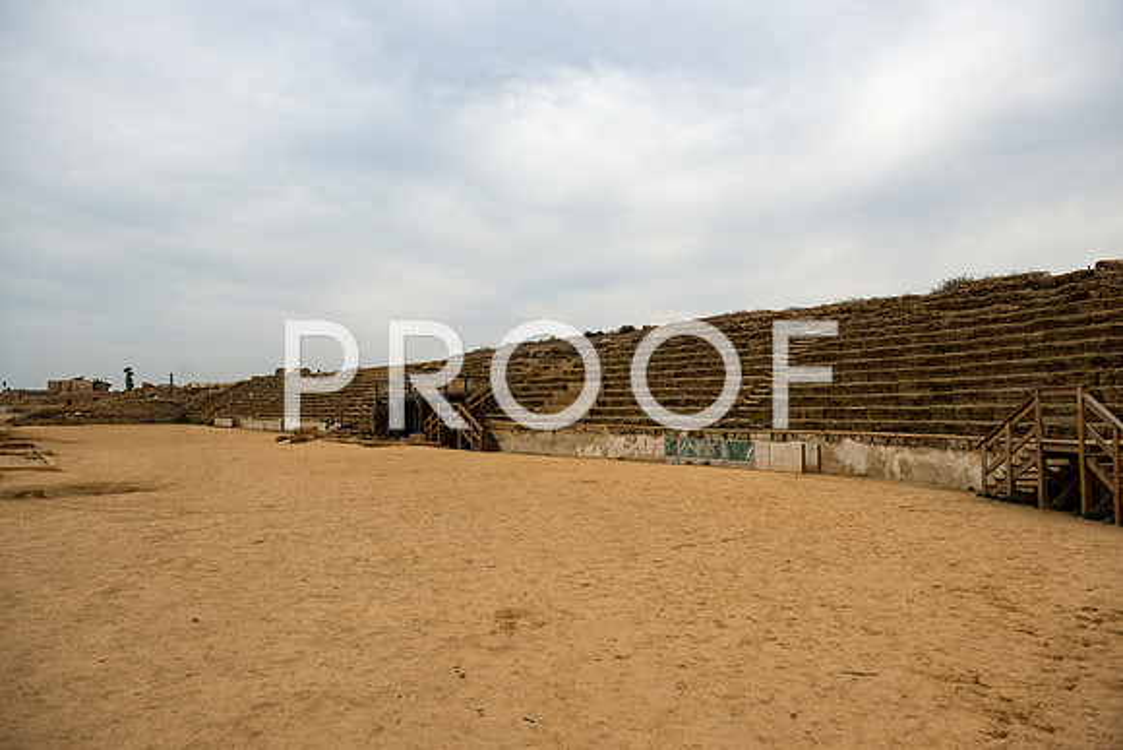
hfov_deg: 69.4
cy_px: 375
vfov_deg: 49.6
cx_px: 562
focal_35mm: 26
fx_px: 811
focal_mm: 26
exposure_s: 1/800
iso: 100
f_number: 3.5
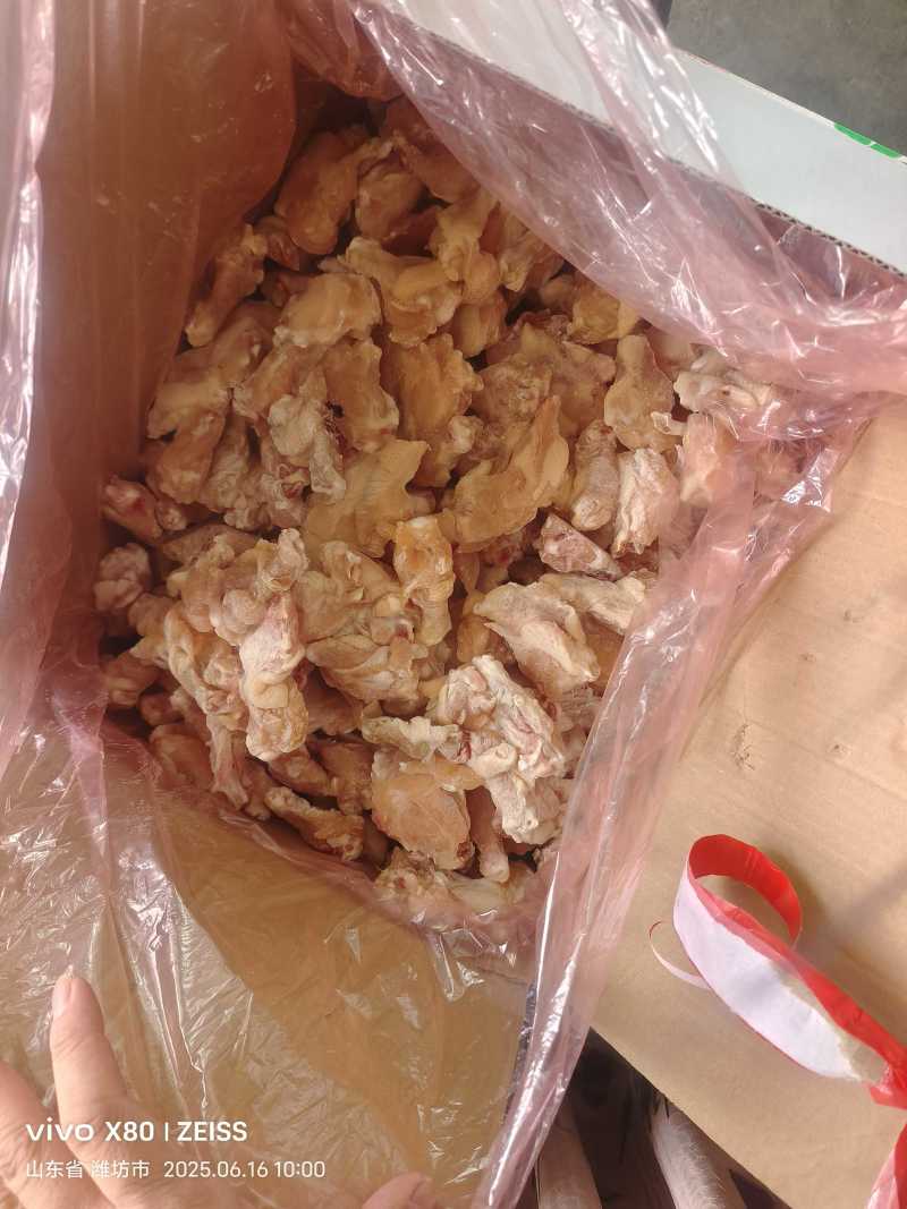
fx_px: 804
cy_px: 604
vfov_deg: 73.9
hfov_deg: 58.9
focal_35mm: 23
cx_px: 454
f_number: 1.75
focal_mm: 5.5
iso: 220
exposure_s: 1/100
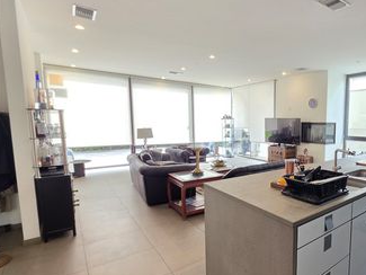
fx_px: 212
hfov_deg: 75.6
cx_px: 276
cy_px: 150
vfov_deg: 65.9
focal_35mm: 20
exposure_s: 1/120
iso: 125
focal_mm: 2.2
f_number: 1.9
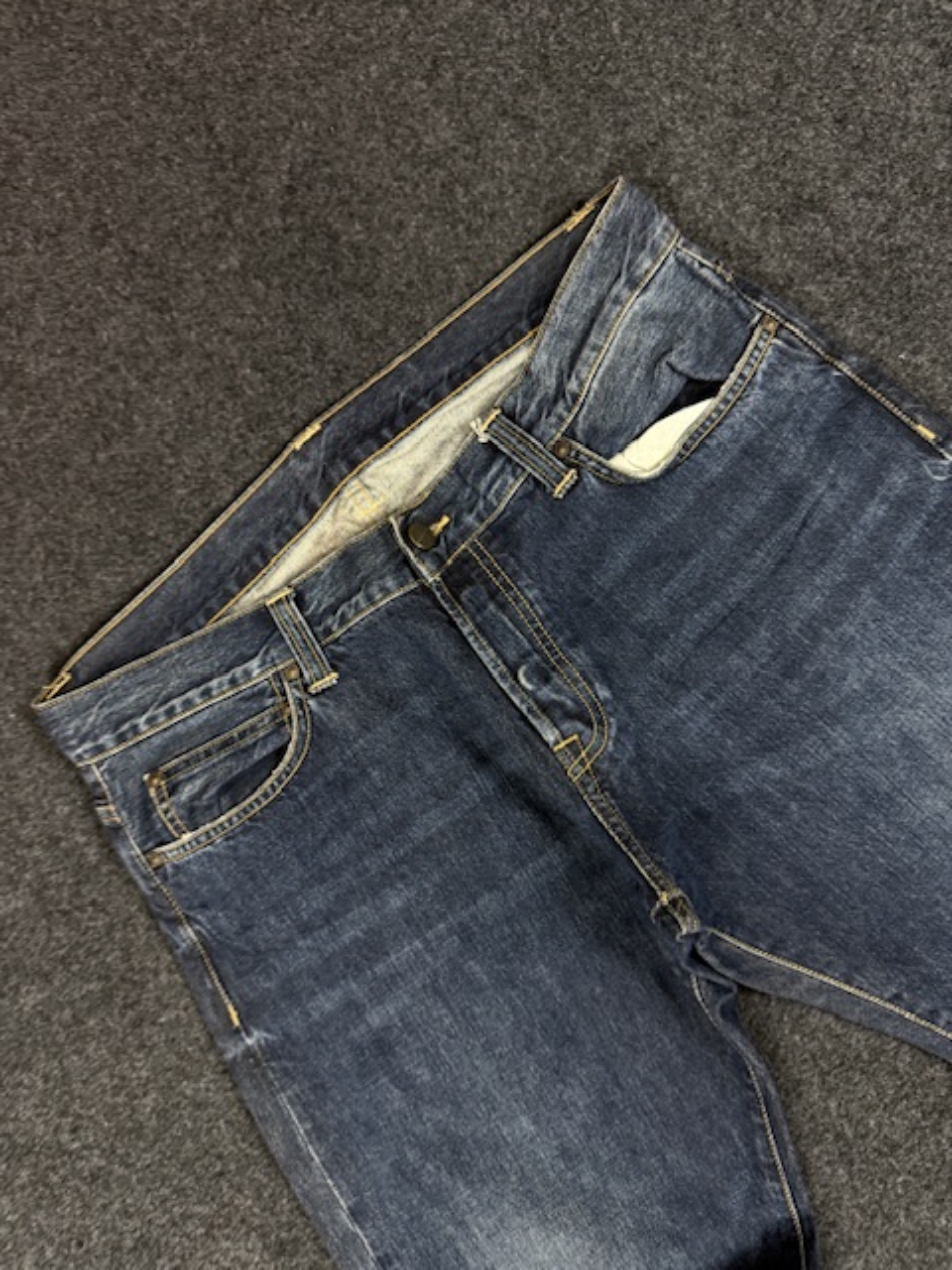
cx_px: 476
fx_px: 880
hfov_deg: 56.8
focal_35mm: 24
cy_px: 635
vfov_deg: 71.6
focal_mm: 6.76
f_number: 1.78
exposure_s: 1/50
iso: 160
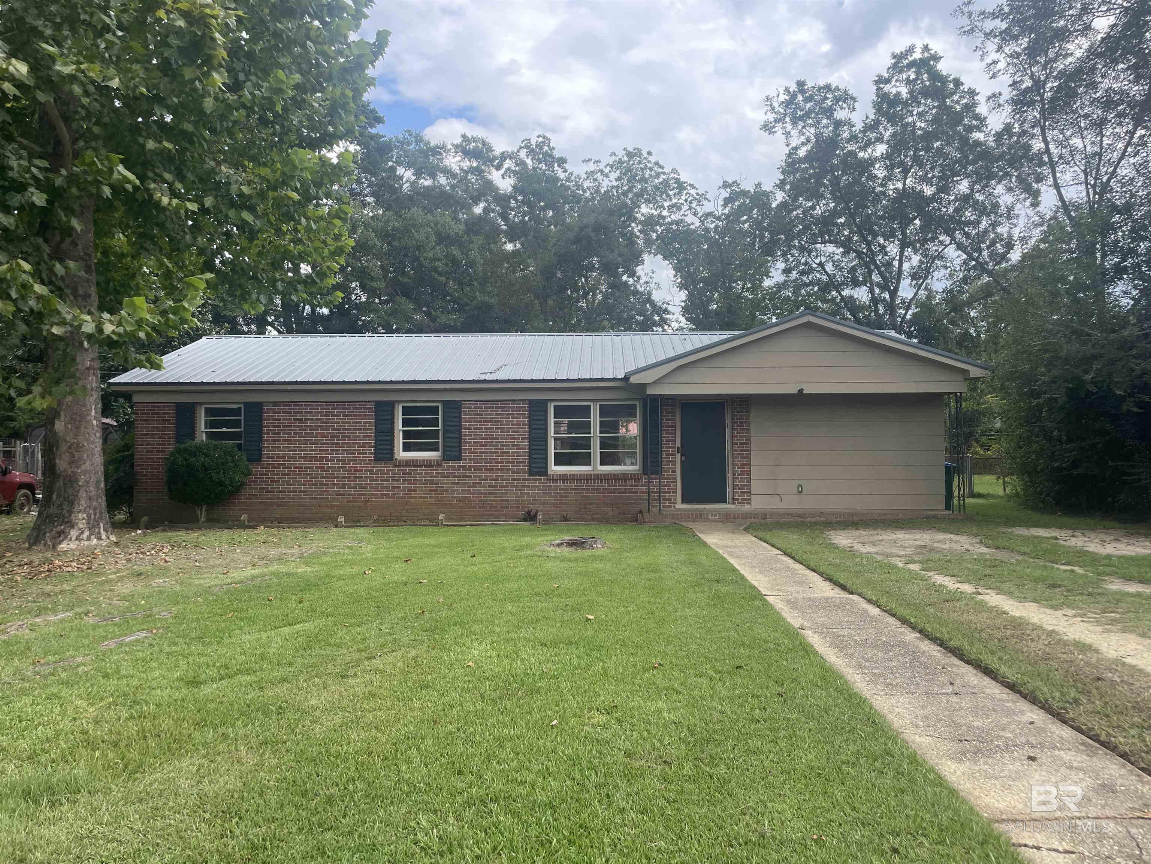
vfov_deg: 53.1
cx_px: 576
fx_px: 865
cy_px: 432
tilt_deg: +2.0
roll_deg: +1.4
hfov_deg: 67.3
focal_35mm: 26
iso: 32
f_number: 1.6
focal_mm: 4.2
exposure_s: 1/1289
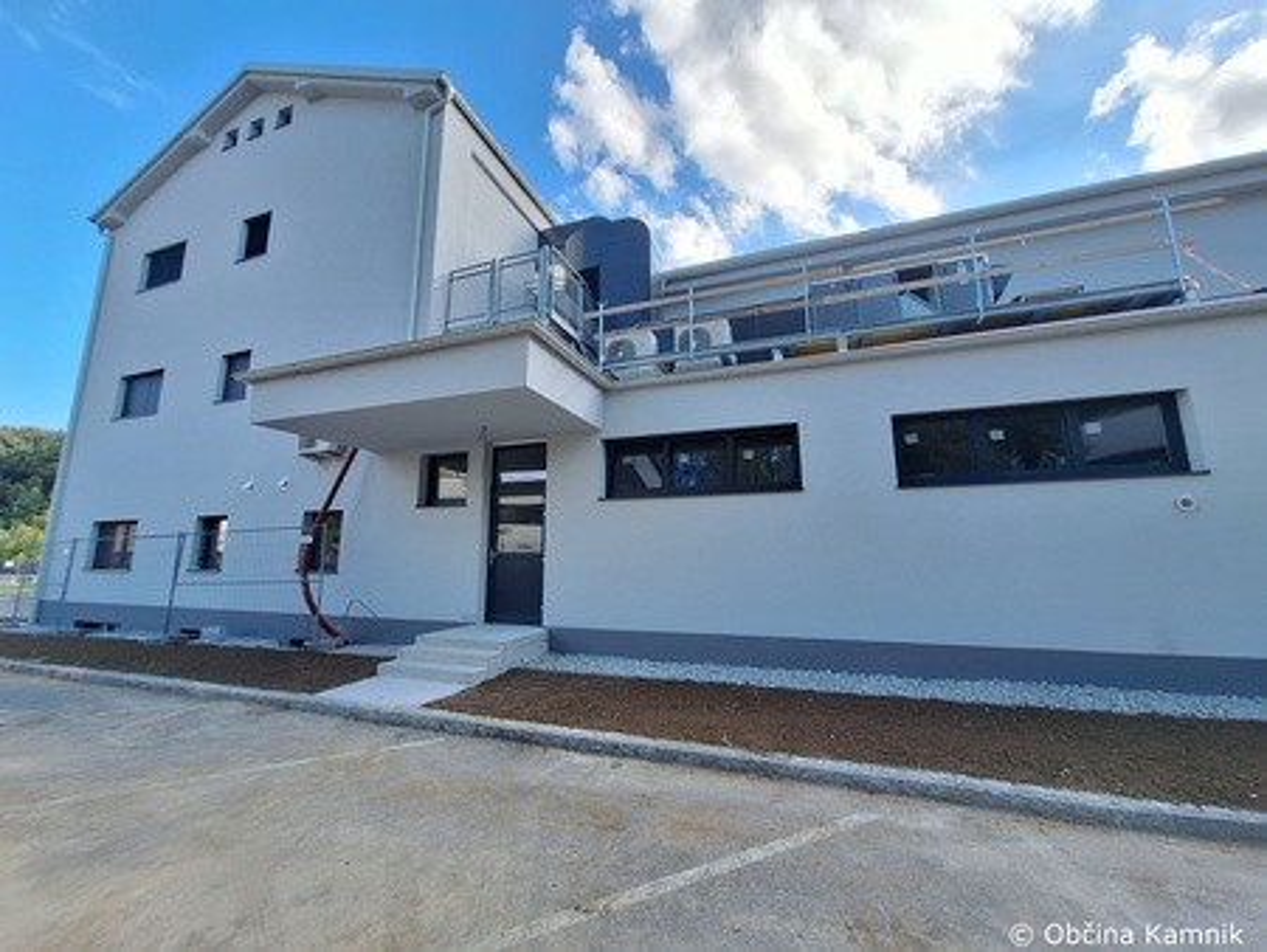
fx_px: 476
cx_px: 634
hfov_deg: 106.2
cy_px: 476
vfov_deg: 90.0
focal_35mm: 13
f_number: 2.2
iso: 40
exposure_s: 1/755
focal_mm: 1.74
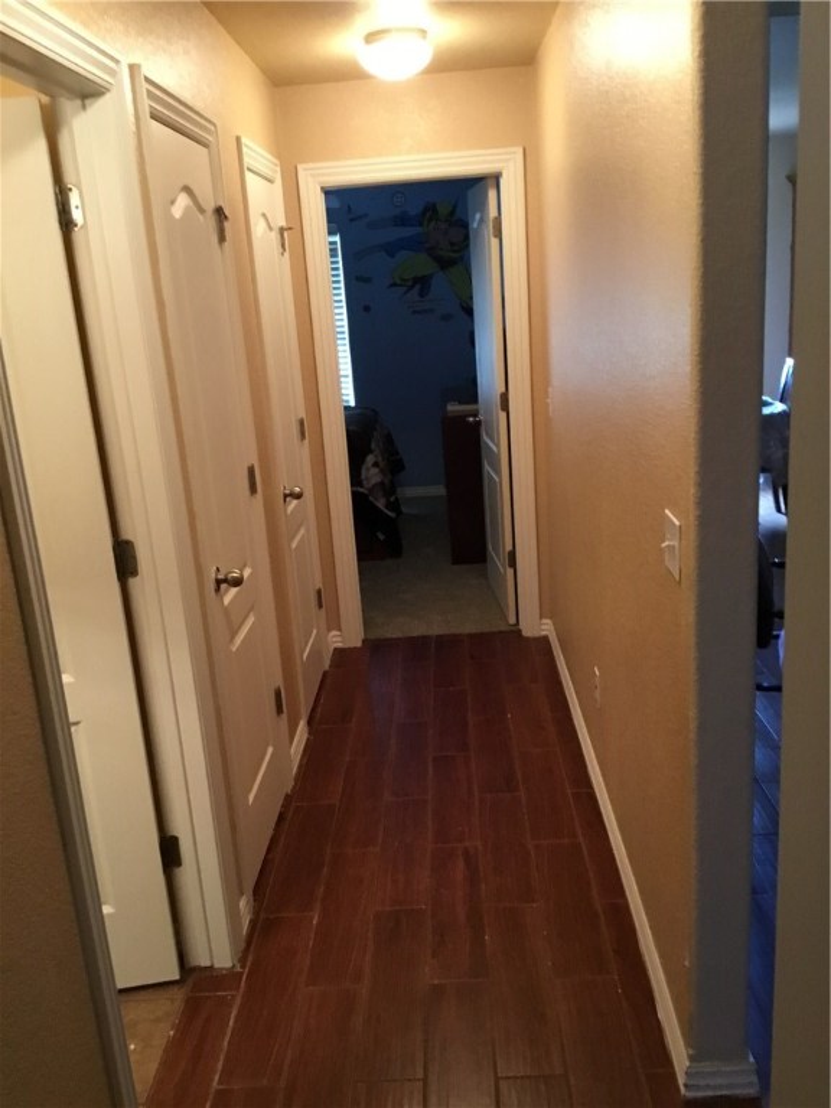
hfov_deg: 45.4
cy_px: 554
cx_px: 416
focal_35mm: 31
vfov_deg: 58.4
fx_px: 992
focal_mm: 3.3
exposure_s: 1/24
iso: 200
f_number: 2.4
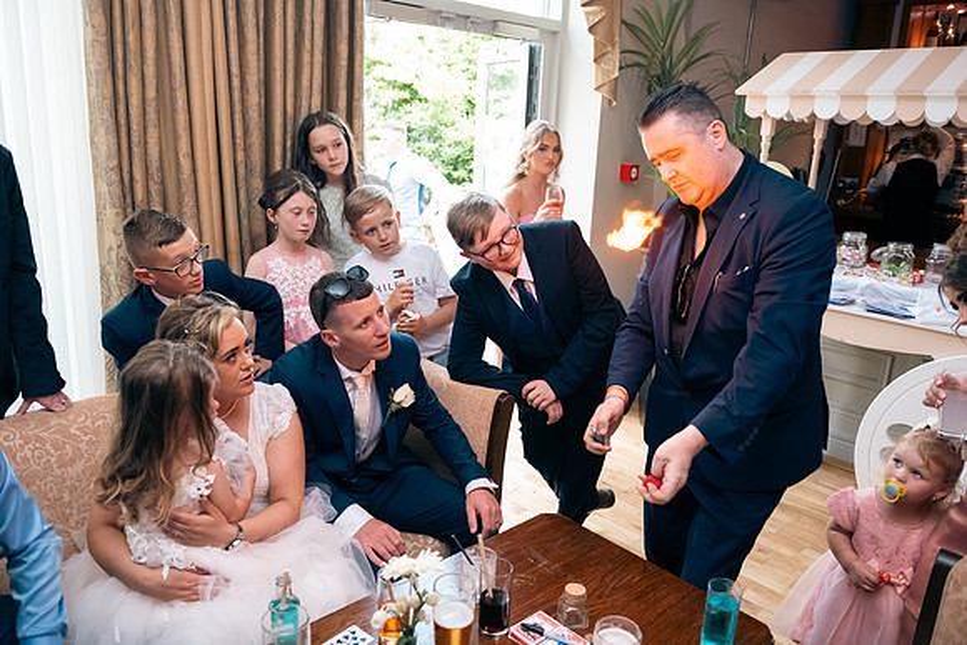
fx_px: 752
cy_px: 322
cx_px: 484
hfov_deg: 65.5
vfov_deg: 46.4
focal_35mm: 28
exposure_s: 1/160
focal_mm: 28
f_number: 3.5
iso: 800
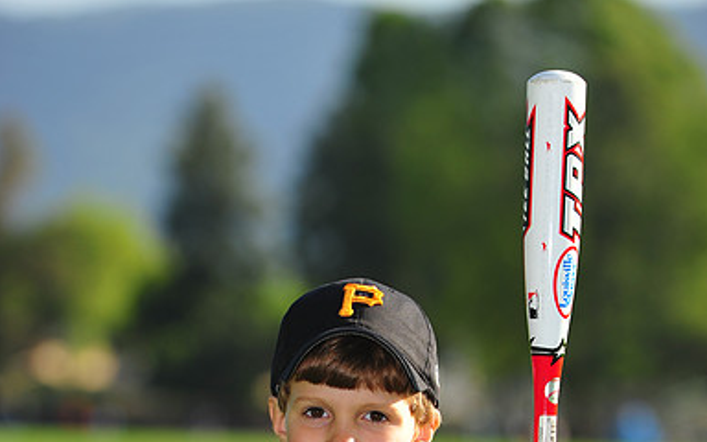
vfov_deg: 4.3
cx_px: 354
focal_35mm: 308
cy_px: 490
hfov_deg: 6.8
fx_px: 5935
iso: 200
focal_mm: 200
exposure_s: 1/800
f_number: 5
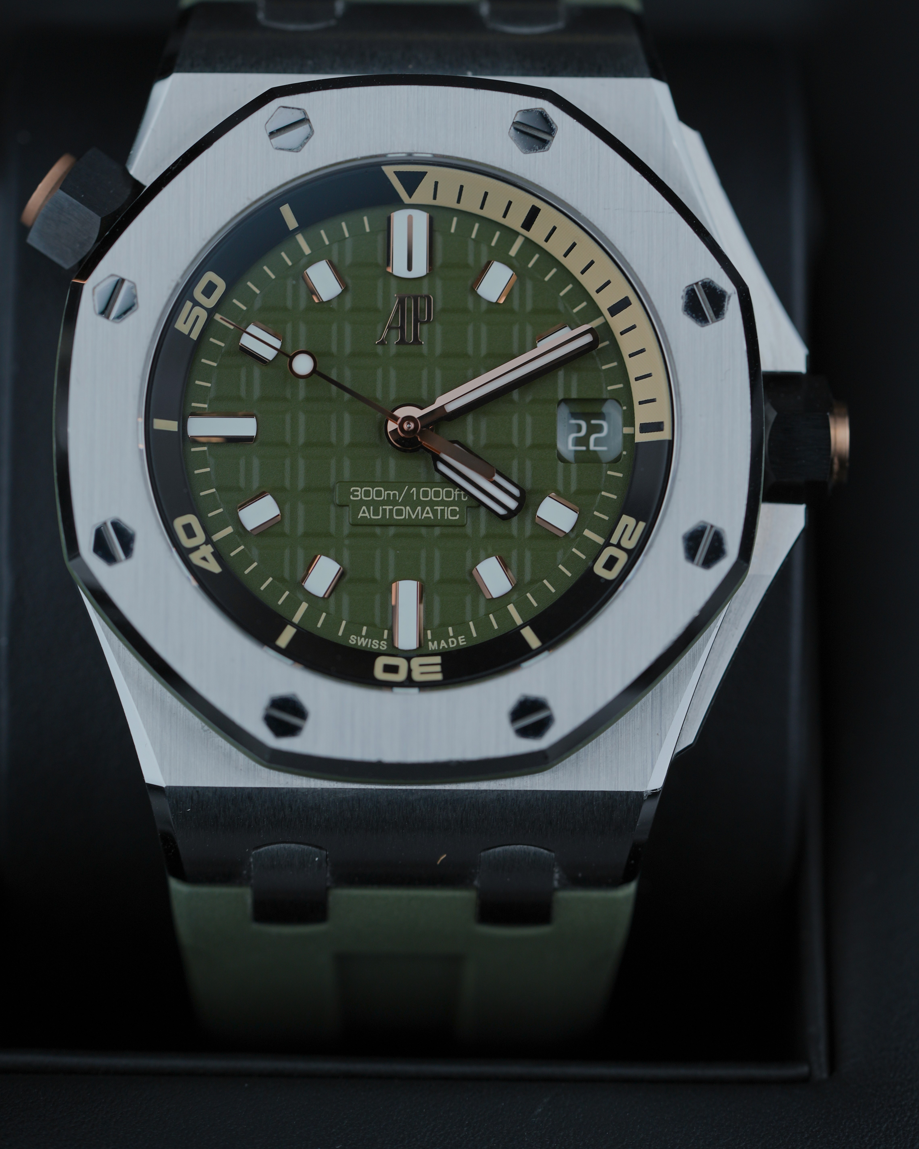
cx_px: 460
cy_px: 470
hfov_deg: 15.1
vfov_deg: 18.8
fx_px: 3468
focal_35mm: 102
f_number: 4.5
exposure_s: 1/100
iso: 100
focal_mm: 90
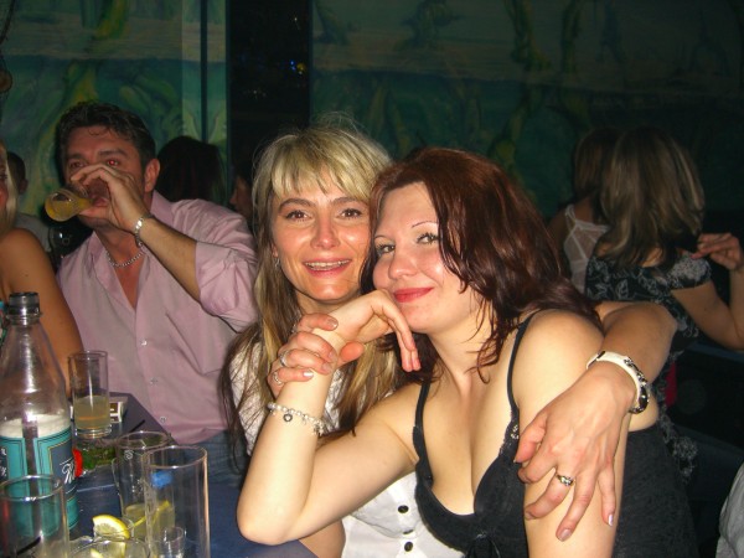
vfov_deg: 37.7
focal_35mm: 38
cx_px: 372
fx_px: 817
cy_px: 279
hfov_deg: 49.0
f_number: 2.8
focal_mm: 7.9
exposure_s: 1/60
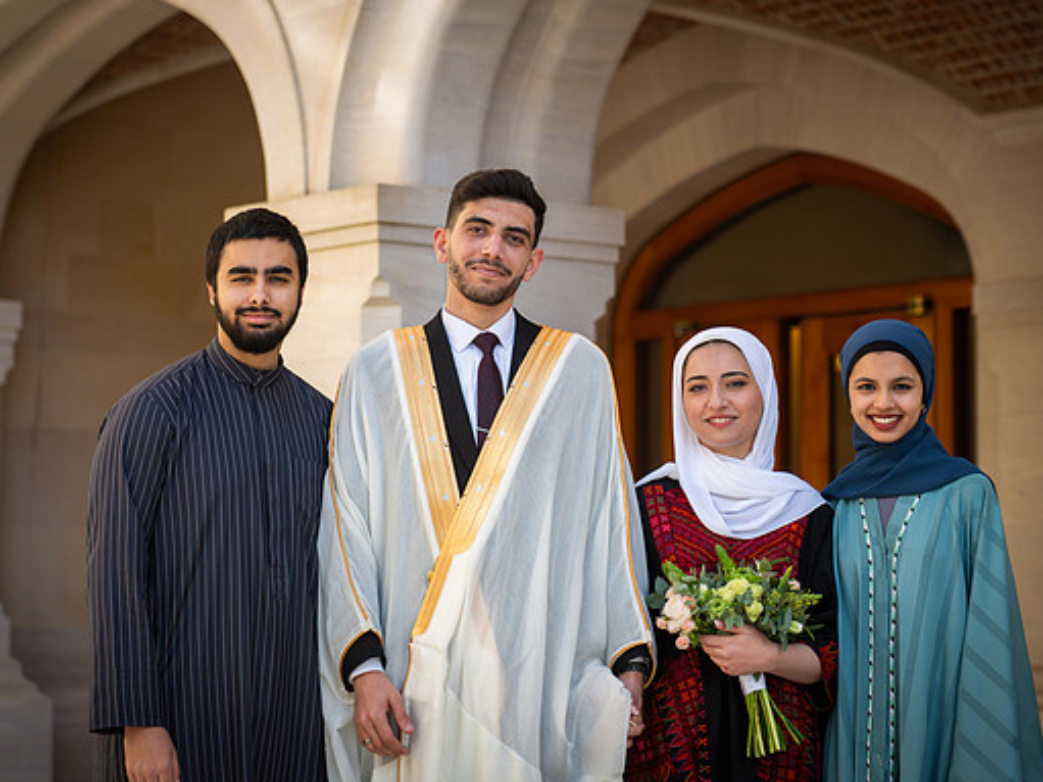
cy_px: 385
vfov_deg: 14.5
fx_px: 3073
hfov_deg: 19.3
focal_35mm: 102
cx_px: 531
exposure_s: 1/1000
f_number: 2.8
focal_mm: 92
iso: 100
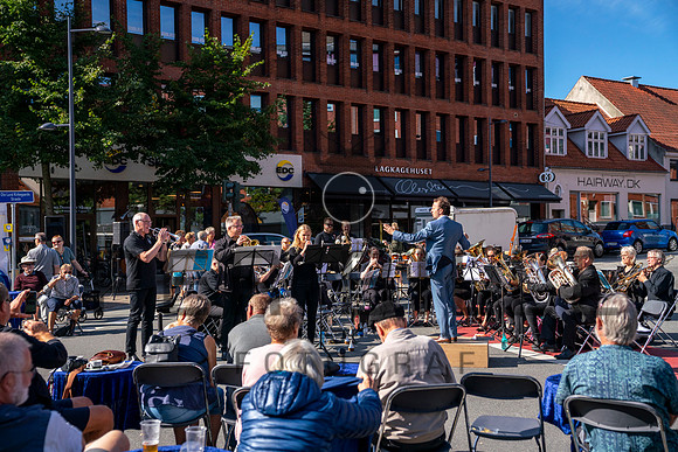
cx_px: 339
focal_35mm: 44
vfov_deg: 30.5
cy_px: 226
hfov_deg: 44.5
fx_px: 829
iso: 640
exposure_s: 1/5000
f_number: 3.5
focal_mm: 44
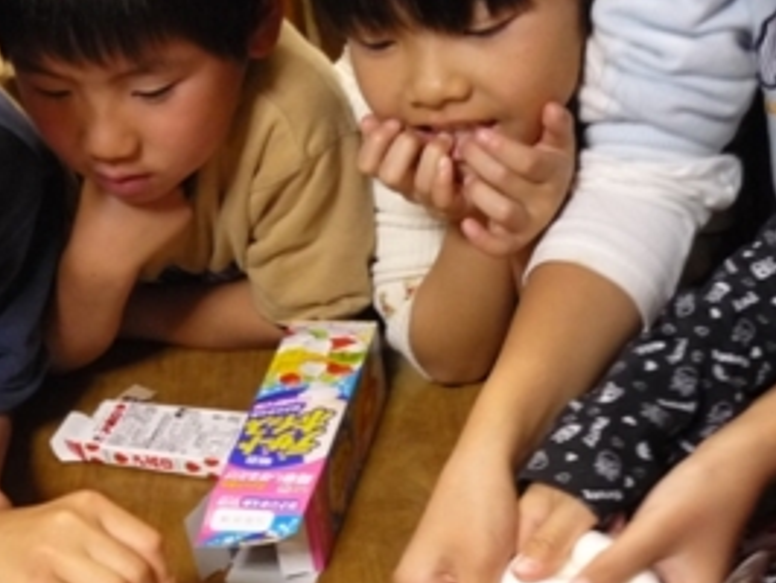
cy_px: 538
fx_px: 1391
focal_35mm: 62
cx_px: 152
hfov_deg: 30.4
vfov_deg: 23.0
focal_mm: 5.5
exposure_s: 1/25
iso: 400
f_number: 2.8
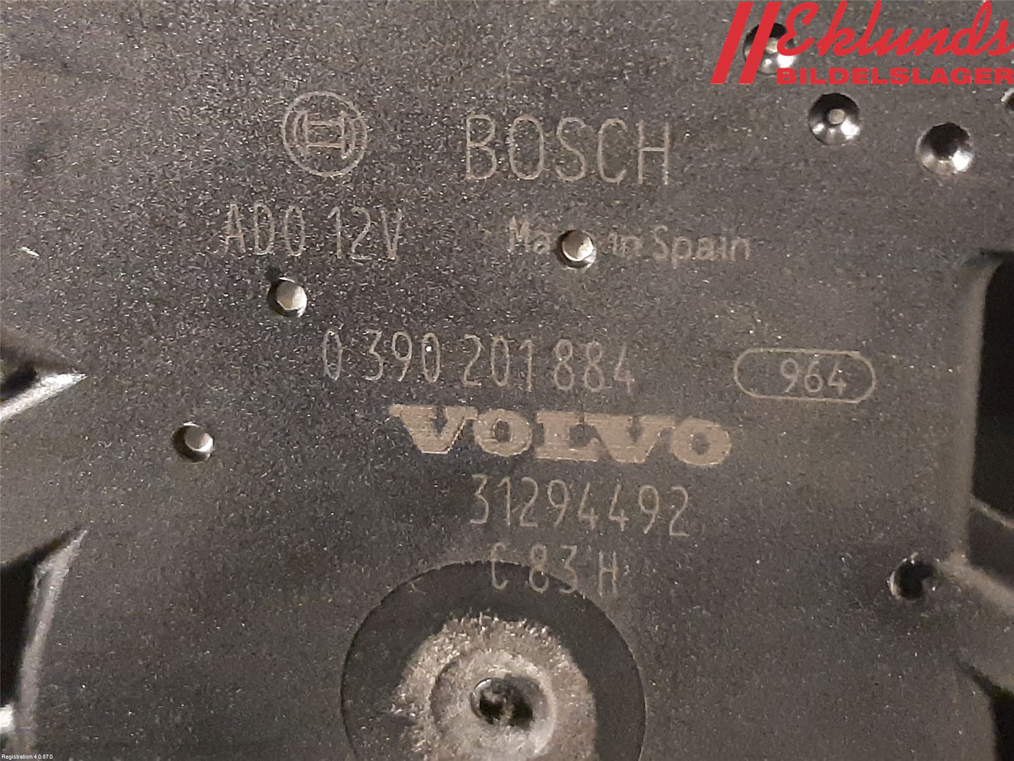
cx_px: 507
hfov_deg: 67.3
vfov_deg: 53.1
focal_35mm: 26
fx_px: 762
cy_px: 380
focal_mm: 3.93
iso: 640
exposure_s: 1/17
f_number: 1.7
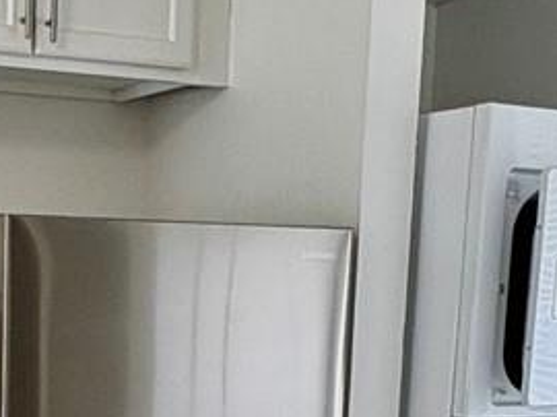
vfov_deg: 17.0
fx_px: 1334
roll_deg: -0.1
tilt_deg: -8.2
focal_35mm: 83
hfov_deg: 22.5
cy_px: 504
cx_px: -25
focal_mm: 2.22
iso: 125
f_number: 2.2
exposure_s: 1/120
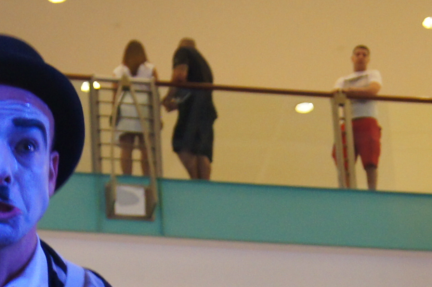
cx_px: 146
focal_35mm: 175
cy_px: 457
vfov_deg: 7.7
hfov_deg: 11.7
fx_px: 2098
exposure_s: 1/50
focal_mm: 30
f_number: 4.5
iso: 1000
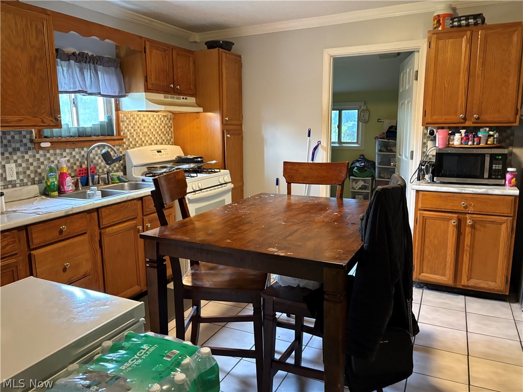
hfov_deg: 67.3
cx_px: 262
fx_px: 393
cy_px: 196
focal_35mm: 26
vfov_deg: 53.1
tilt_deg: -10.4
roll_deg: -1.5
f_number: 1.6
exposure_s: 1/60
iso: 500
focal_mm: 5.96
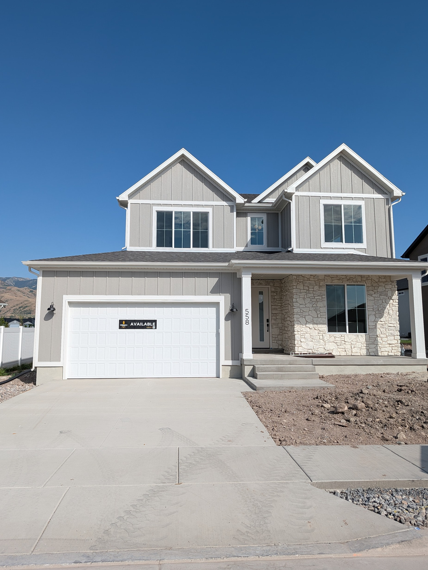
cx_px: 219
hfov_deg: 54.9
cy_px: 276
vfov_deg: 69.4
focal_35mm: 25
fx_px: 412
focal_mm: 6.9
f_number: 1.68
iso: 23
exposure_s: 1/1923
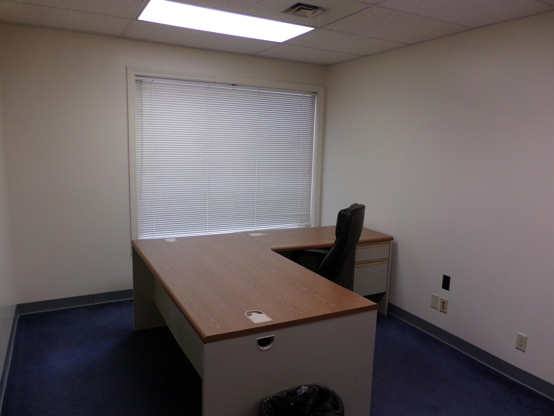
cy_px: 208
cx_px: 277
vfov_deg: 53.1
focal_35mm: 26
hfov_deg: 67.3
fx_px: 416
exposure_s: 1/42
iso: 200
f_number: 3.2
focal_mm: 4.7
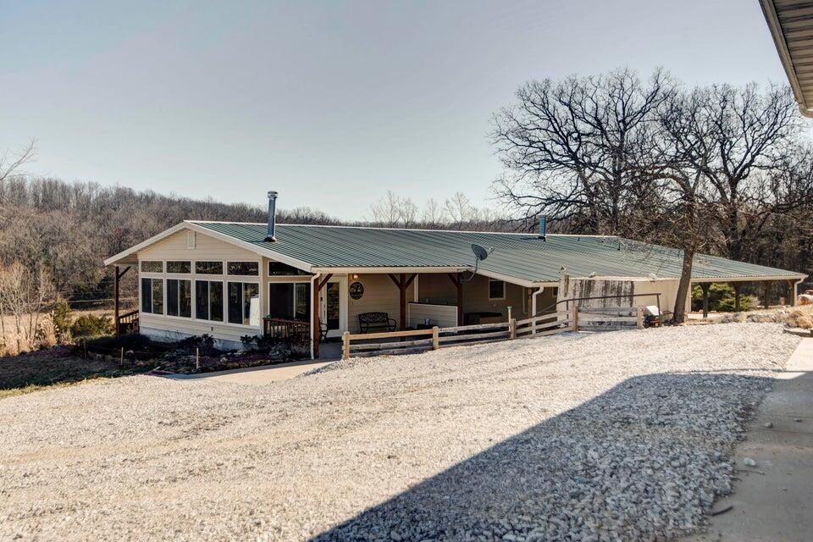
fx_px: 790
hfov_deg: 54.4
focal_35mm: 35
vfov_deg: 37.9
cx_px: 406
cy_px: 271
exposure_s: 1/640
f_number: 6.3
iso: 100
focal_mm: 35
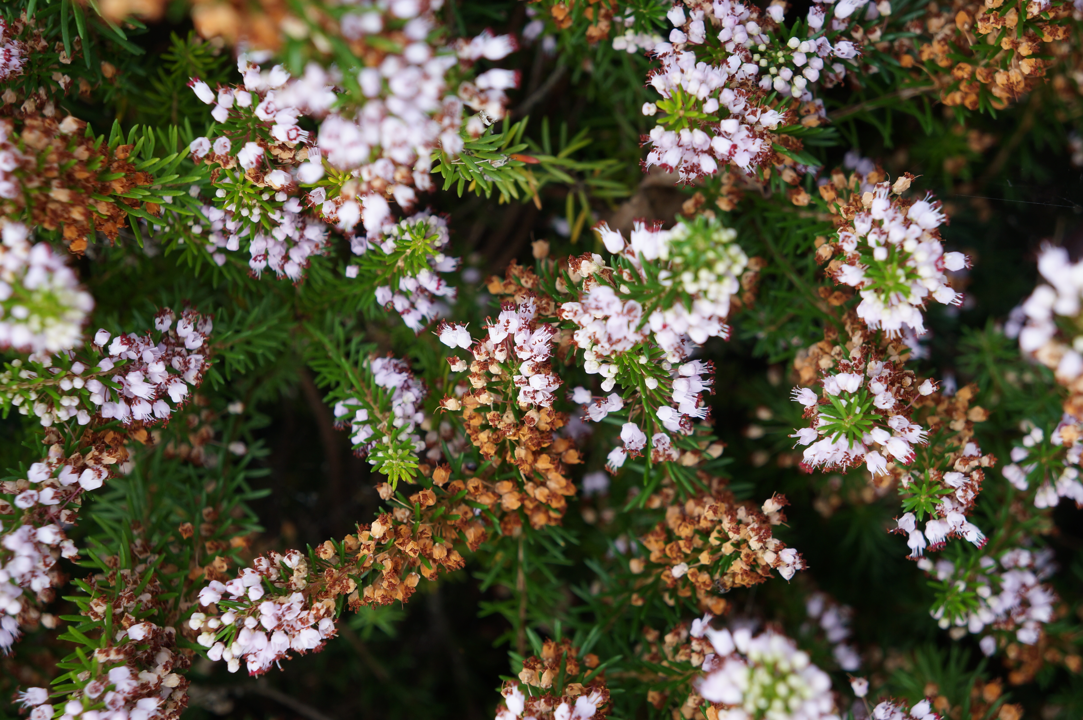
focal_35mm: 72
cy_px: 360
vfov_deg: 18.9
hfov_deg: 28.1
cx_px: 542
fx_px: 2164
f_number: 6.3
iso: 200
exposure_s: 1/125
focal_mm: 48
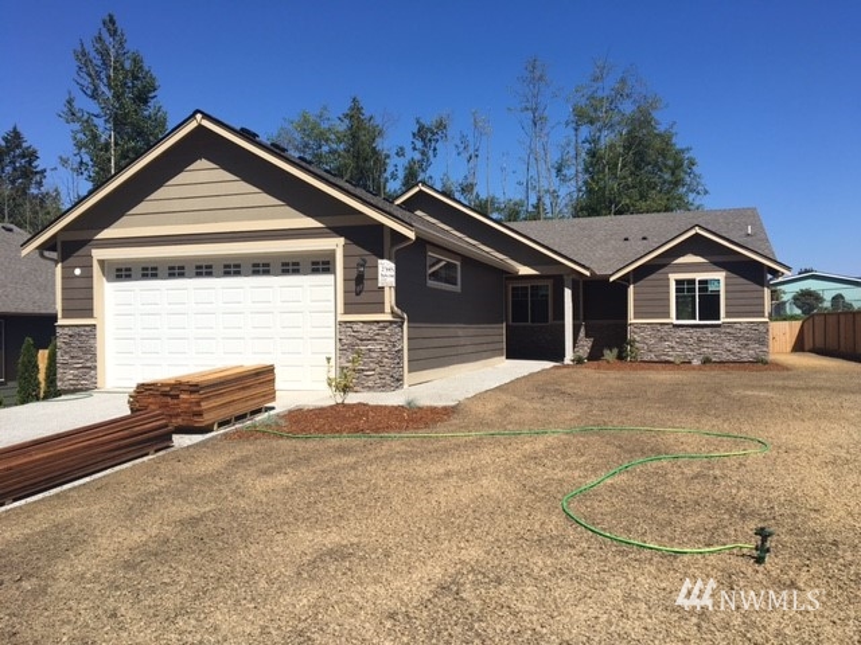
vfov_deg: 48.2
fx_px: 721
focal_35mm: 29
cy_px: 322
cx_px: 430
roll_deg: +1.0
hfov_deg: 61.7
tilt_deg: +0.4
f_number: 2.2
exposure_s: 1/2404
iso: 25
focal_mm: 4.15
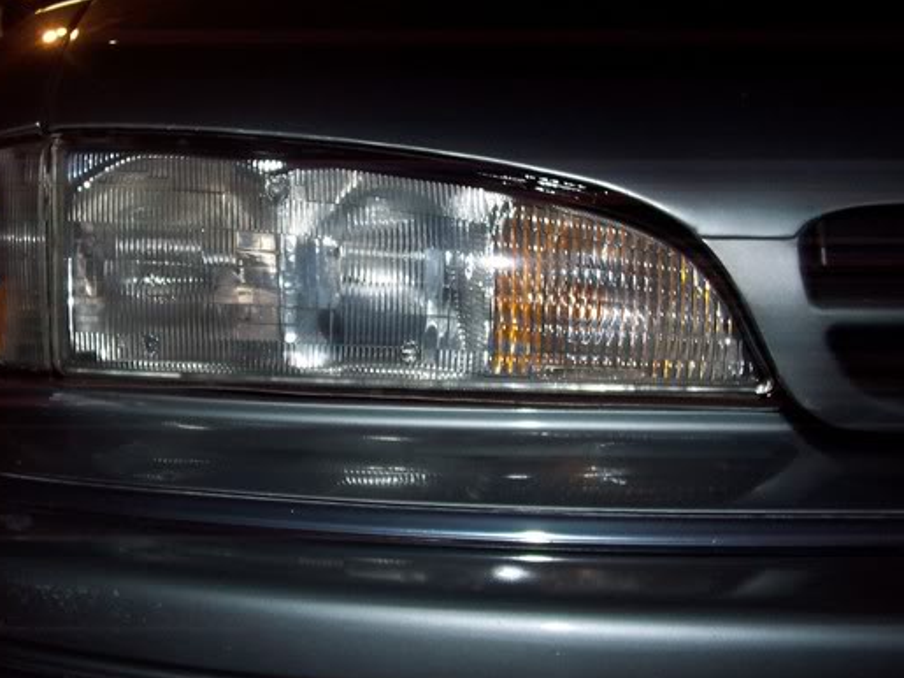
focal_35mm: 46
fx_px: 1201
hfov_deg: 41.1
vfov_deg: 31.4
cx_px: 372
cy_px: 276
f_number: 2.8
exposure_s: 1/60
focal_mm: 5.6
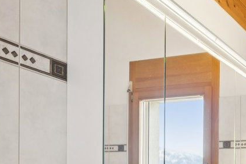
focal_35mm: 53
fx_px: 362
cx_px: 299
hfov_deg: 31.2
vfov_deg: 23.4
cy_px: 196
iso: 200
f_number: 9
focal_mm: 14
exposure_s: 1/4
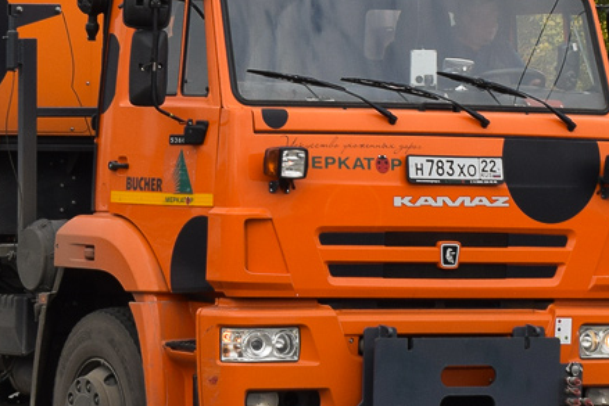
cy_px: 71
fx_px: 2775
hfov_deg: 12.5
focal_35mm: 164
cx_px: 237
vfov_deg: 8.4
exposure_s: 1/250
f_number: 8
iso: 200
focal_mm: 40
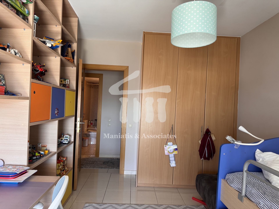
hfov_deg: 71.6
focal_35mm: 24
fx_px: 193
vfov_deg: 56.8
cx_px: 140
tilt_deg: +0.6
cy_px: 104
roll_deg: -2.1
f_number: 1.78
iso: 200
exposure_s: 1/50
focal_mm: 6.76
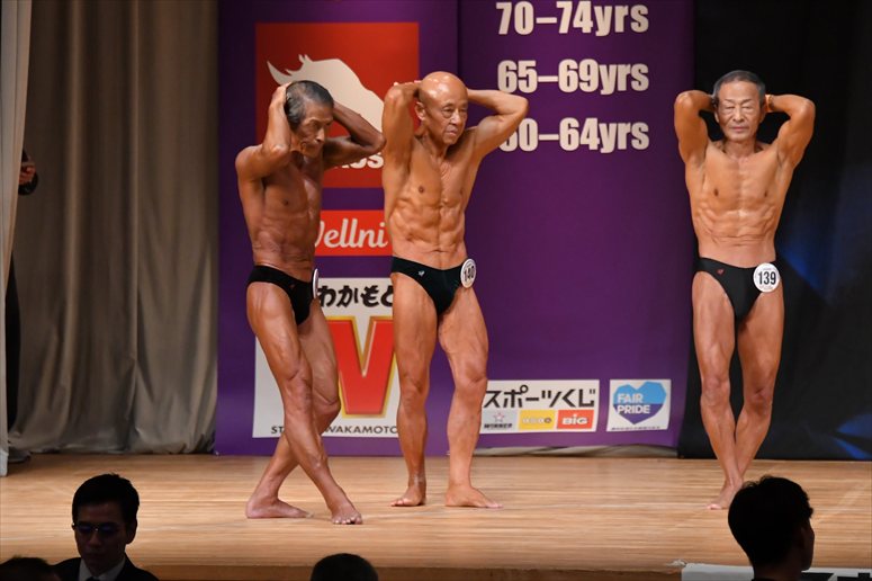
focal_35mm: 285
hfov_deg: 7.2
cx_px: 436
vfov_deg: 4.8
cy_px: 290
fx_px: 6900
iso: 4500
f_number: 5.6
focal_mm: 190
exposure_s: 1/400
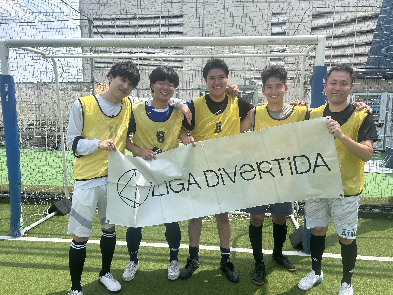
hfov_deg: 61.6
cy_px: 154
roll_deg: +0.1
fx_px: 329
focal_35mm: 29
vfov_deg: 48.2
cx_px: 206
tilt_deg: -7.6
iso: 50
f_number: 1.5
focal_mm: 5.7
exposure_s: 1/2571
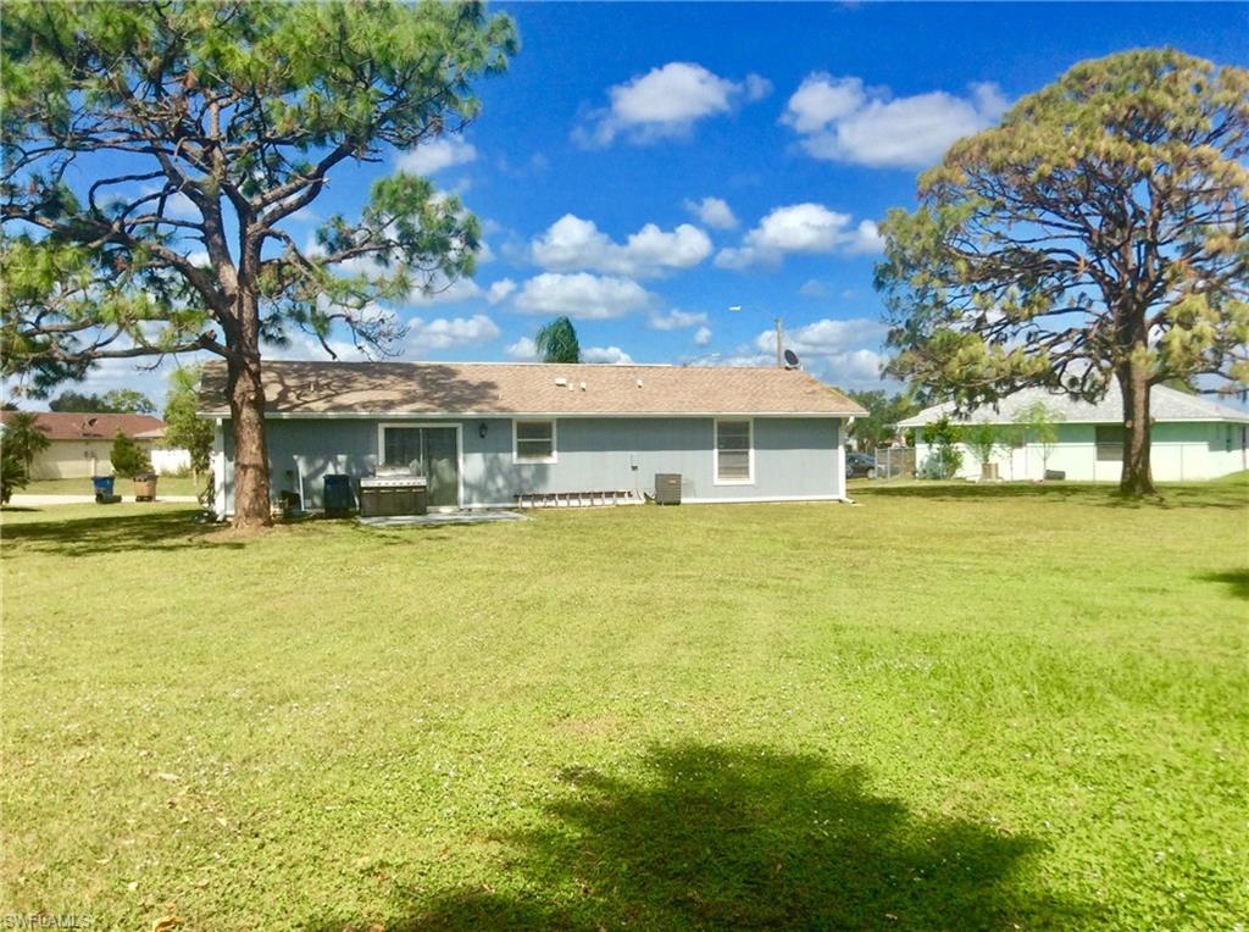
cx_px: 624
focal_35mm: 32
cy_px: 466
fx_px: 1152
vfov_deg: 44.0
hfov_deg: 56.9
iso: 32
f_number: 2.4
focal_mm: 3.3
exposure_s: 1/1972
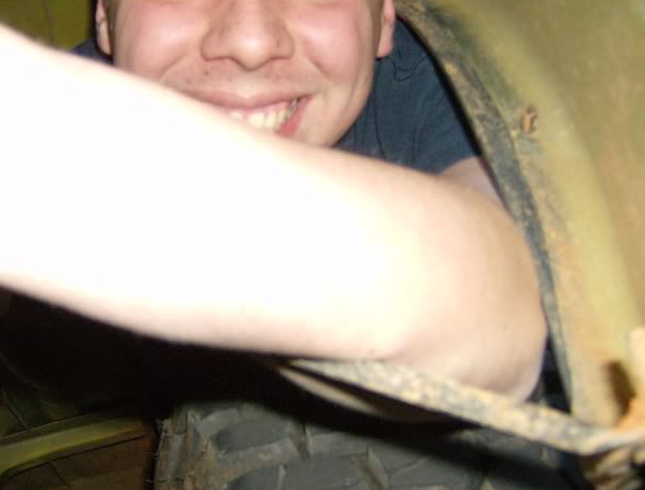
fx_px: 899
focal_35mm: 48
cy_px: 262
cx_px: 272
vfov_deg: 30.5
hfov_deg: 39.4
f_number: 2.8
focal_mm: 6
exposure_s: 1/60
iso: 200
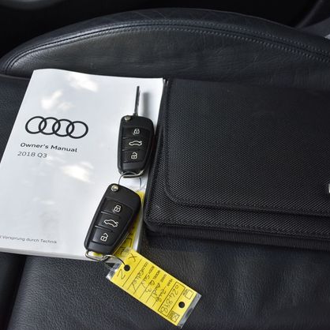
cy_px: 168
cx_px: 189
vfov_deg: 39.2
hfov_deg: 39.1
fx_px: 464
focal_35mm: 43
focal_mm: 22
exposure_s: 1/250
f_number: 3.8
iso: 800
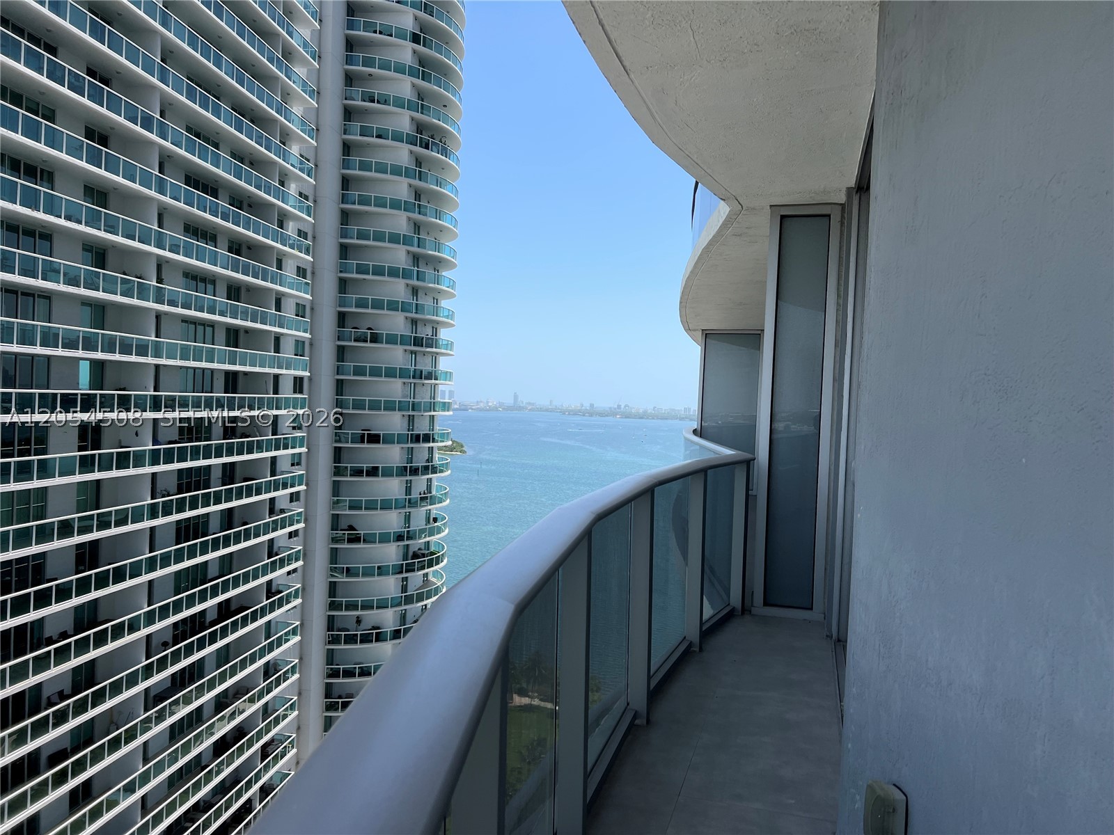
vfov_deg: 53.1
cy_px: 418
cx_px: 557
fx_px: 837
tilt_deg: -2.6
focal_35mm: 26
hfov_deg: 67.3
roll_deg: -2.5
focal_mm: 5.7
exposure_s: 1/2915
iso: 50
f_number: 1.5
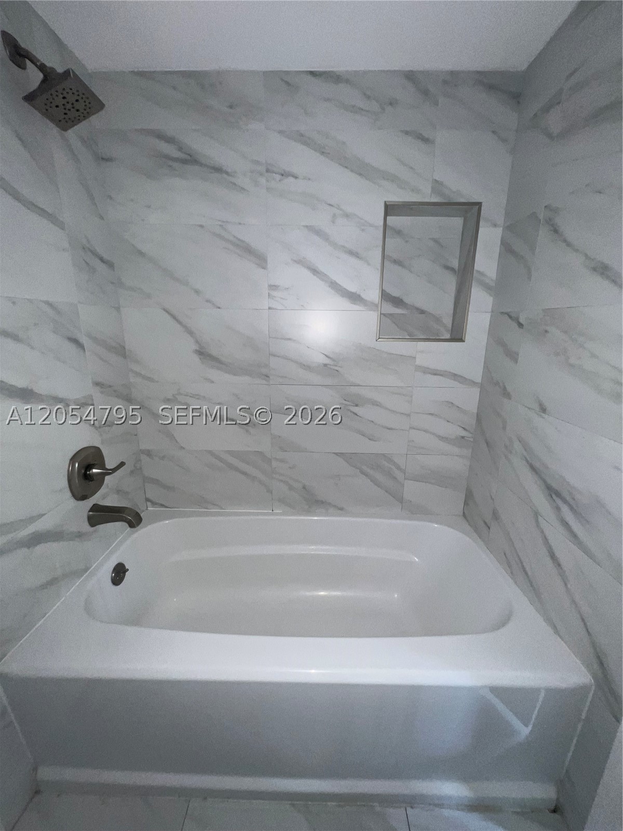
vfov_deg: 106.2
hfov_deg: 89.9
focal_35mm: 13
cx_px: 312
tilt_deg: -14.6
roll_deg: -1.0
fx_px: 312
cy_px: 416
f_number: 1.8
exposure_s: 1/60
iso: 80
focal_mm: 1.57
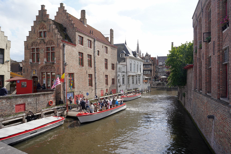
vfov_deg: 53.1
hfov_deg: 73.7
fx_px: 154
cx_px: 116
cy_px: 77
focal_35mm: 24
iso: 100
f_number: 10
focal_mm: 24
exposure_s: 1/100
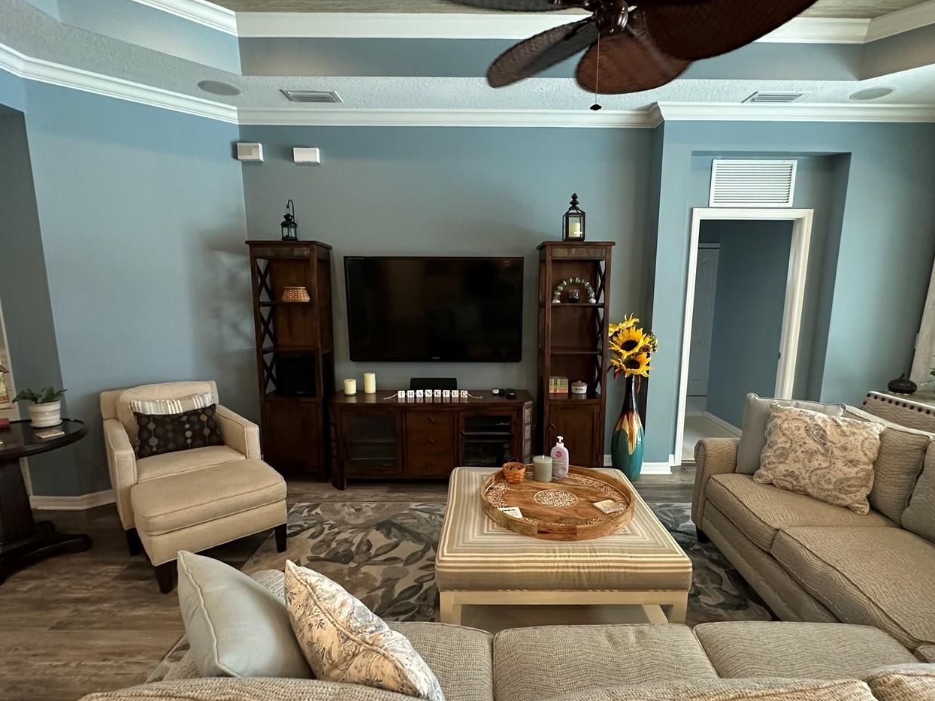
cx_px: 483
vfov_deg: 71.5
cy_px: 376
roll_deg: -0.2
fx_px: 486
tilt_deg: -10.4
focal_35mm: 18
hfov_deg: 87.7
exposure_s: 1/60
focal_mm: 2.22
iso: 400
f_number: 2.2
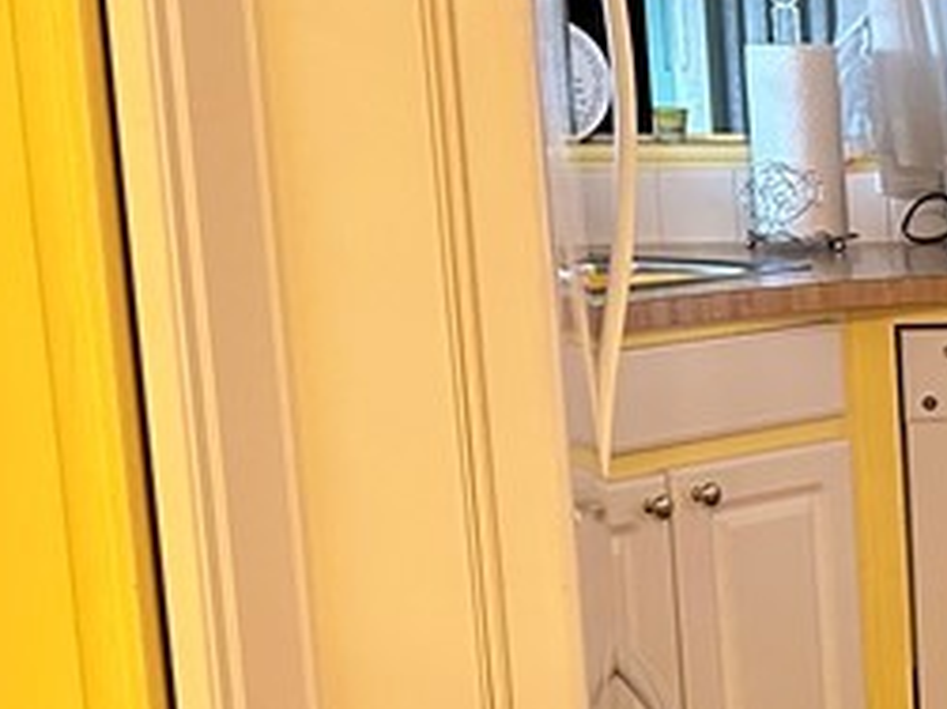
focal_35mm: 98
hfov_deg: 16.1
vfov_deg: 15.0
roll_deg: -1.3
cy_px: 554
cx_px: 1819
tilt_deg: -10.7
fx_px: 2680
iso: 640
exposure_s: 1/60
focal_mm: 6.86
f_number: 1.78
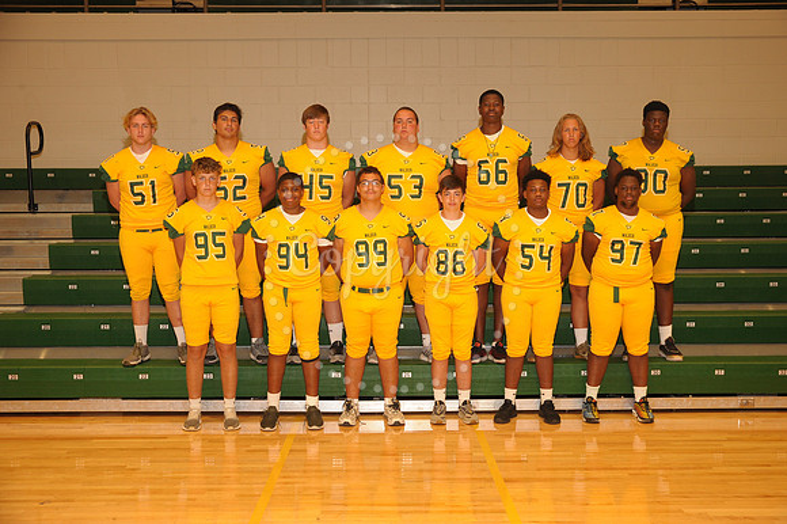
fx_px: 961
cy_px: 262
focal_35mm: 44
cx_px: 394
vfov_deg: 30.5
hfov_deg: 44.5
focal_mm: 44
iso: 1000
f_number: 5.6
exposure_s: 1/60
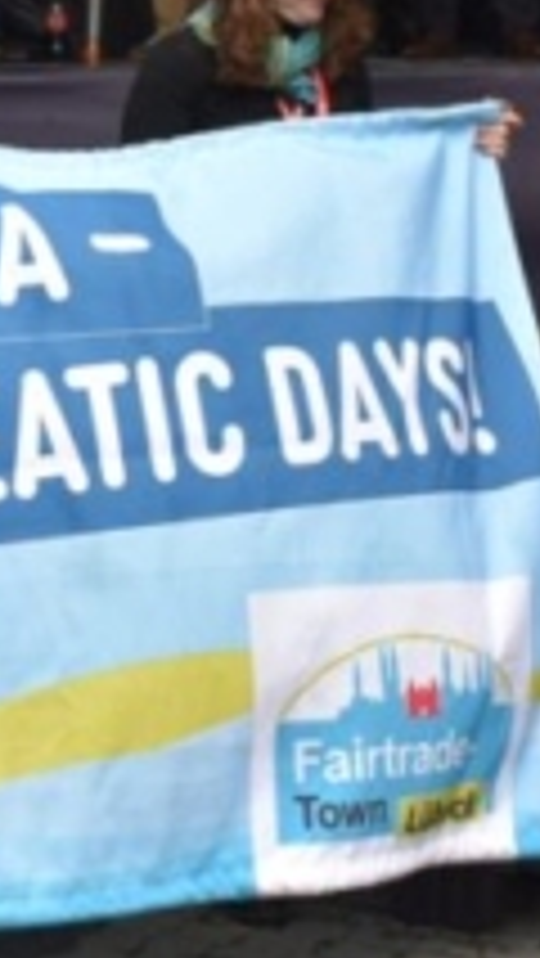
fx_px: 2873
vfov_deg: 18.9
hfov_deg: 10.4
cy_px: 288
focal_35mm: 113
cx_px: -256
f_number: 4
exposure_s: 1/1000
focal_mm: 24
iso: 450
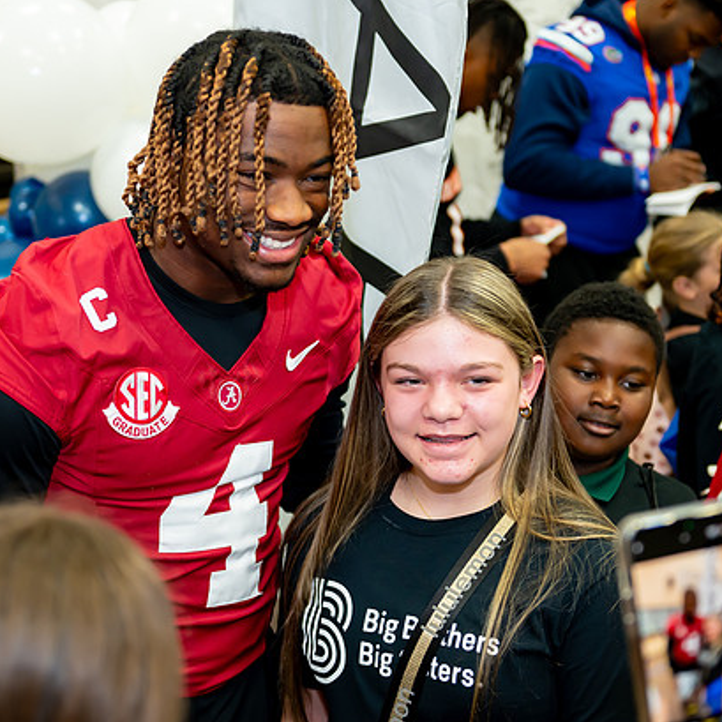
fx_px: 1487
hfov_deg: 27.2
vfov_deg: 27.3
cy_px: 335
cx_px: 288
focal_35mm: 63
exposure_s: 1/200
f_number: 2.8
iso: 1600
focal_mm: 45
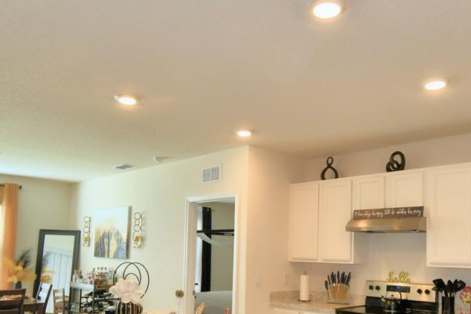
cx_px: 256
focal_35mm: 32
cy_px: 234
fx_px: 419
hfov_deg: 58.6
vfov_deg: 40.0
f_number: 4.5
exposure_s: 1/60
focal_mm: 10
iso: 160
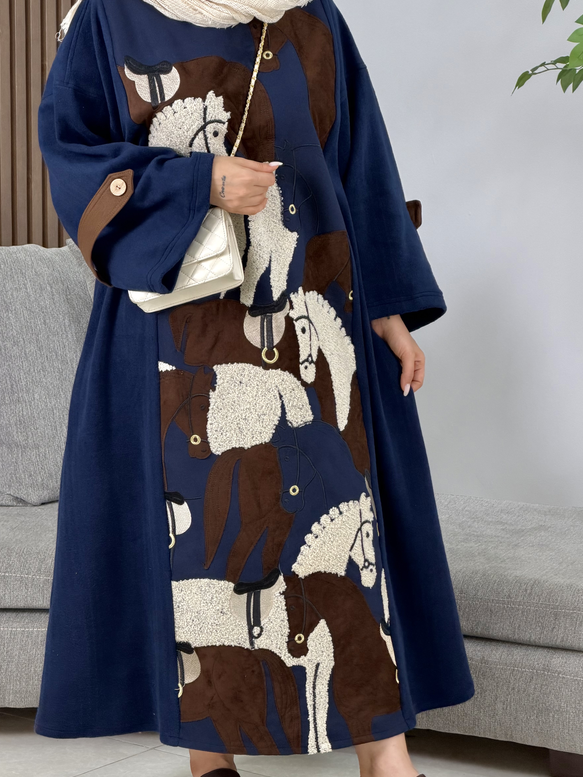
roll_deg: -0.7
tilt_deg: -9.4
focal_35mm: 121
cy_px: 391
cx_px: 269
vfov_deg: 16.3
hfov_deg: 12.2
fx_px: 2718
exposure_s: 1/100
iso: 125
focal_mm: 16.89
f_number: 2.8
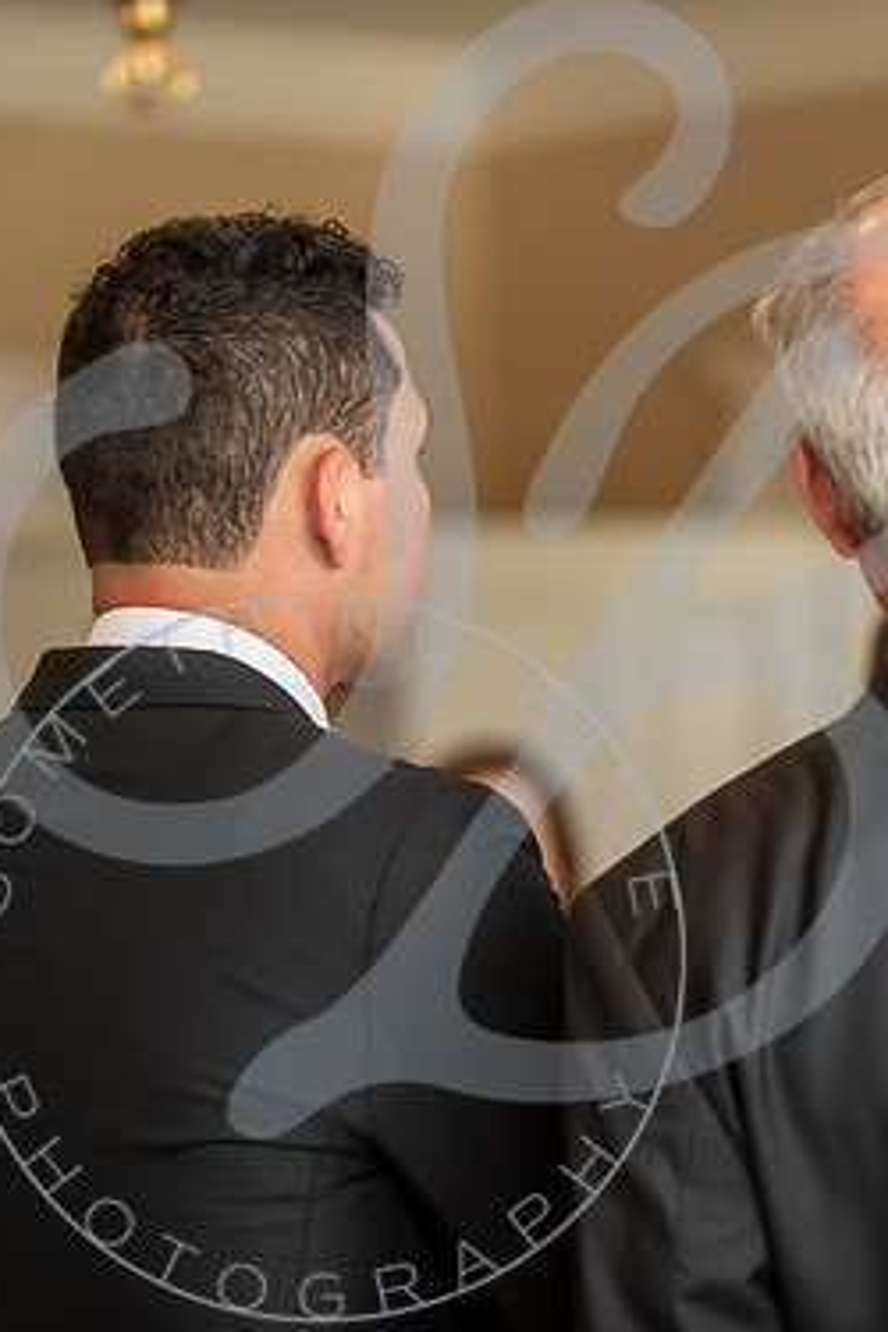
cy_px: 659
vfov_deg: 13.0
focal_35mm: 158
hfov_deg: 8.7
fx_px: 5846
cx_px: 497
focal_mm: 102
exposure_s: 1/250
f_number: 2.8
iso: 250
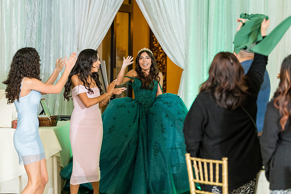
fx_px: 906
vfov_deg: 12.2
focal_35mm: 112
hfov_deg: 18.3
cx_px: 146
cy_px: 97
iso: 1600
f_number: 2.8
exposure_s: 1/250
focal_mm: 112
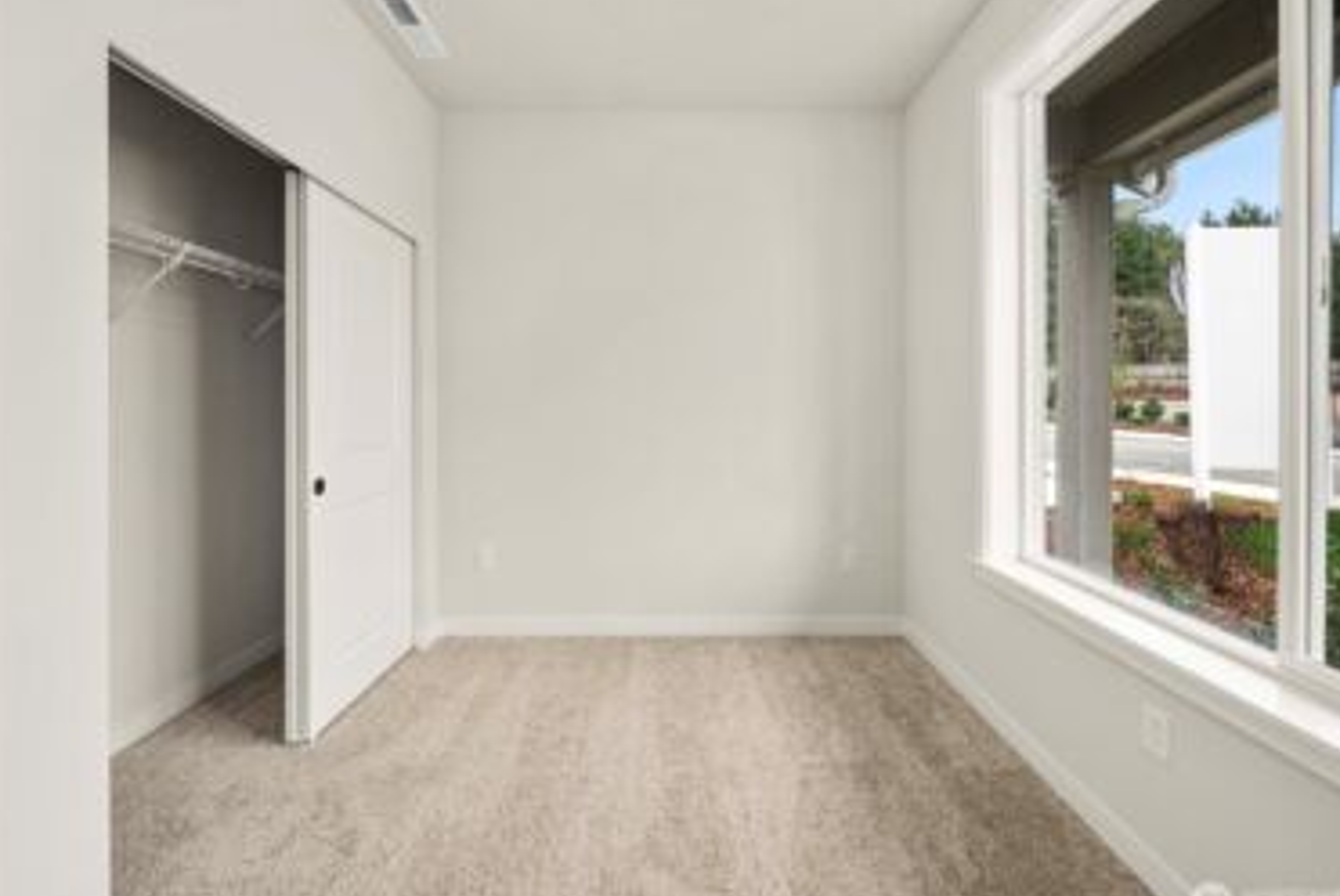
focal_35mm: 14
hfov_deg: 104.2
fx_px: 522
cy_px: 453
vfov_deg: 81.3
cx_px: 675
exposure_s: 1/60
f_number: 6.3
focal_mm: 13
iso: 100
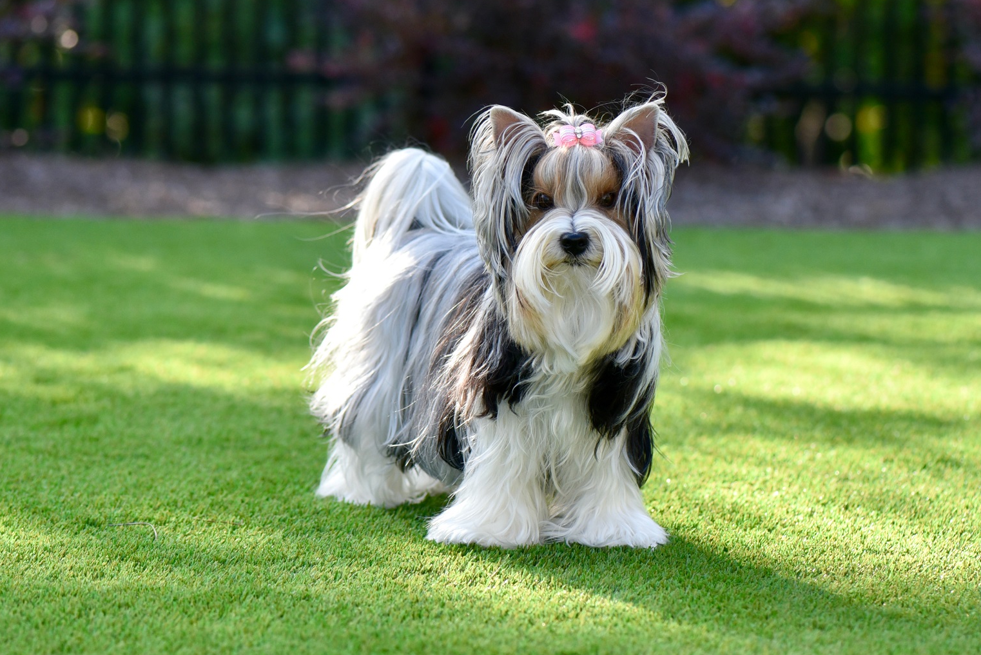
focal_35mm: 138
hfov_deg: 14.8
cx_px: 611
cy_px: 298
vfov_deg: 9.9
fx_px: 3762
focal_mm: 105
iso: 500
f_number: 4
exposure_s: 1/1000
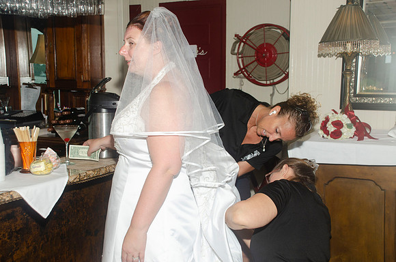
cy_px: 131
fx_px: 510
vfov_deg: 28.8
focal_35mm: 46
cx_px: 198
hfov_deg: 42.4
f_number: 5.6
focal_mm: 31
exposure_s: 1/250
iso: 100
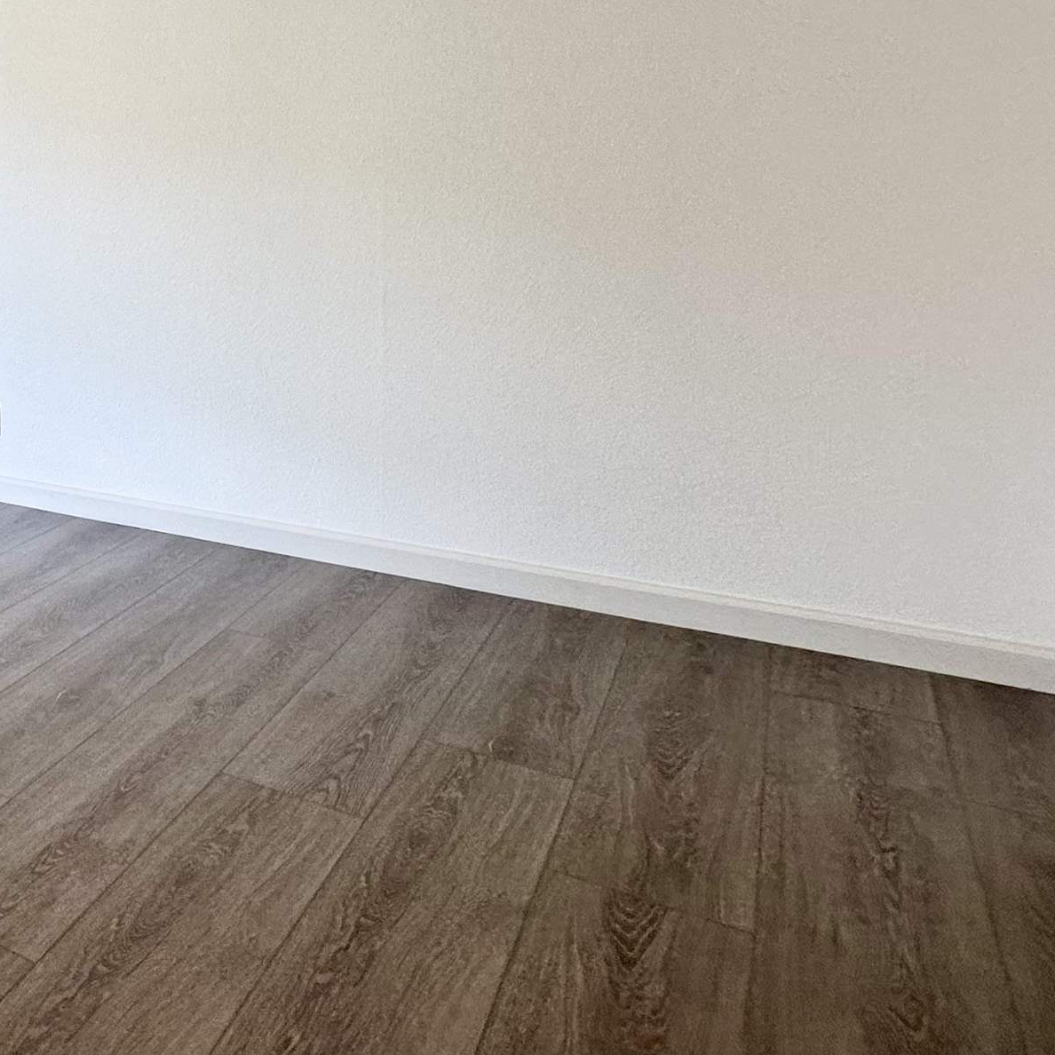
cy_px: 278
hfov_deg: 38.3
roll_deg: +2.1
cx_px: -202
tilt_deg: -3.2
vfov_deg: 49.3
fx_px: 1103
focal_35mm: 32
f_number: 2.2
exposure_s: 1/120
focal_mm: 2.22
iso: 125
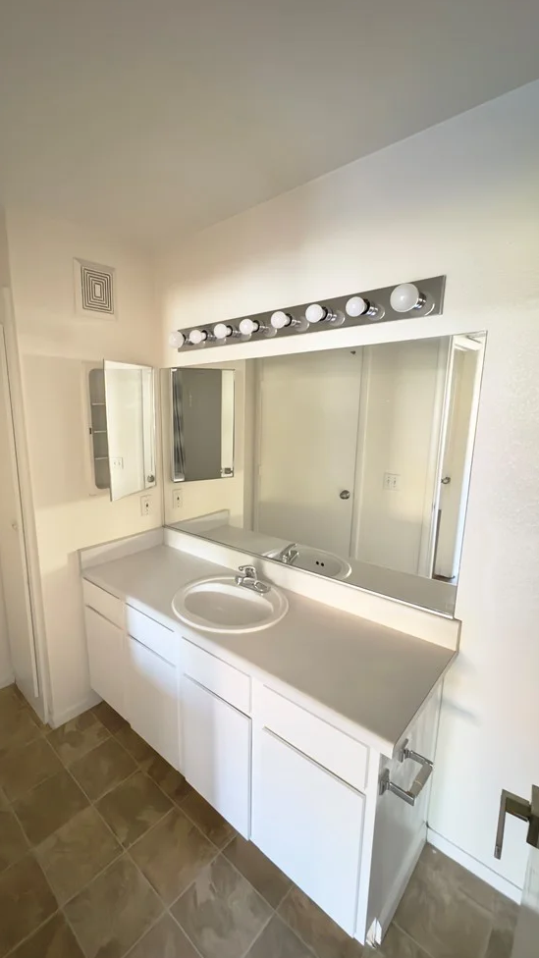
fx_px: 407
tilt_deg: -11.0
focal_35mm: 16
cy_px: 485
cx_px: 200
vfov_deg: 99.4
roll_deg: -0.2
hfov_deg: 66.0
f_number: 2.2
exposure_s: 1/40
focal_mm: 2.22
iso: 1250
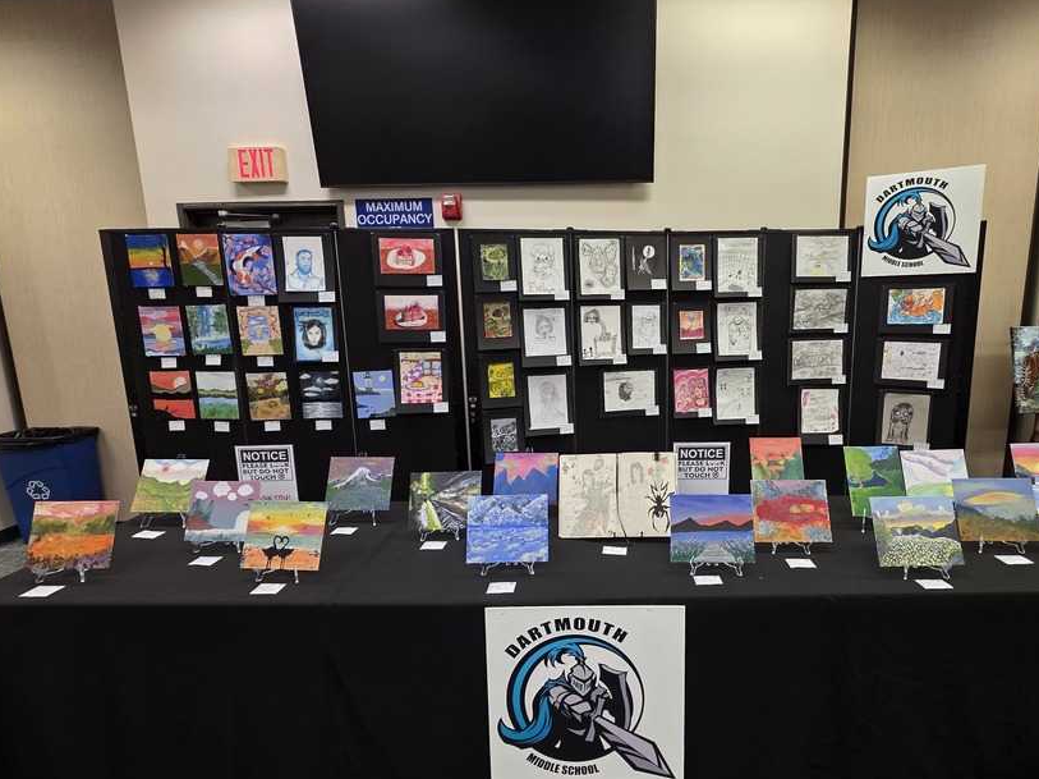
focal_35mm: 16
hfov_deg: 93.6
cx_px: 611
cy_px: 386
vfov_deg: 78.1
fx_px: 480
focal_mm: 2.2
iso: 200
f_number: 1.9
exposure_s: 1/60
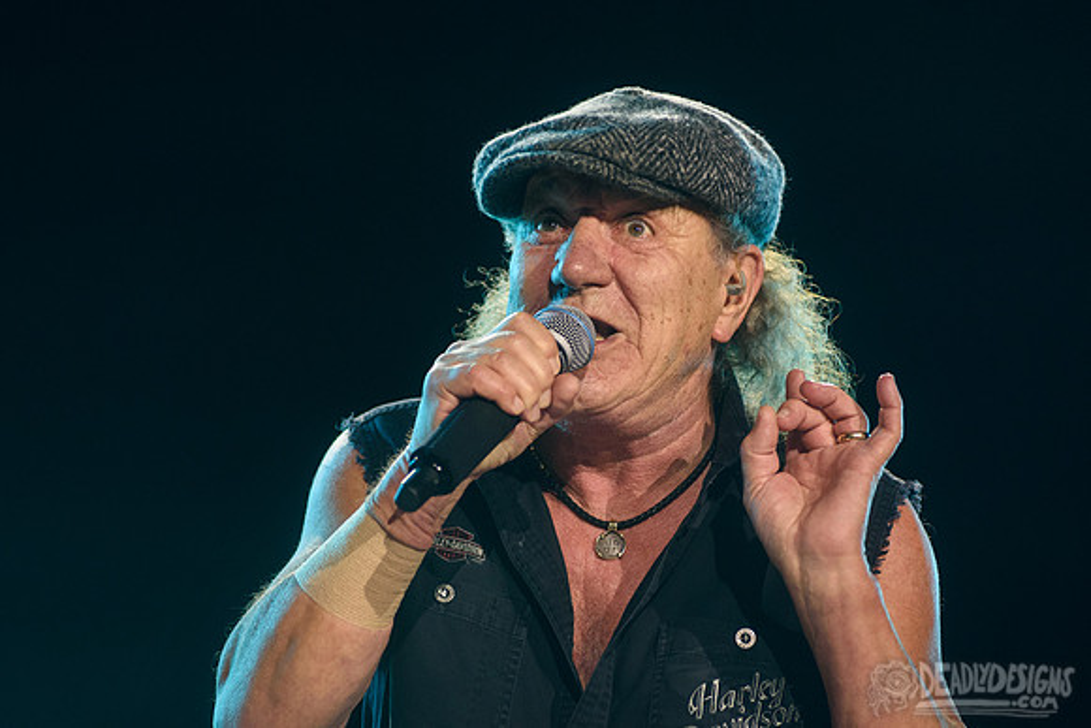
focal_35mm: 217
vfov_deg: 6.3
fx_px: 6567
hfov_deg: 9.5
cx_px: 533
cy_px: 334
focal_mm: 200
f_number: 4
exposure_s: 1/500
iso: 2500
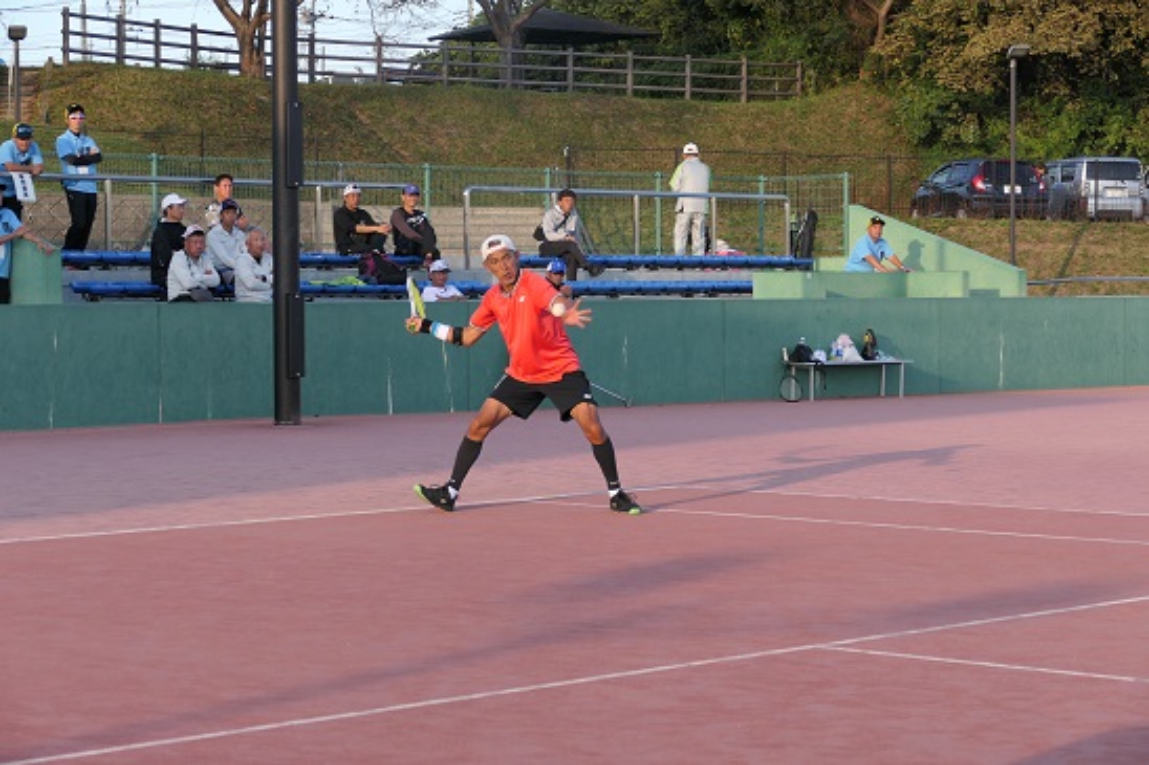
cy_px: 382
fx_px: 3159
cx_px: 574
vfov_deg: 13.8
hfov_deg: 20.6
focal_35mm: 99
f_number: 3.8
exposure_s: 1/320
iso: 125
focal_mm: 35.95
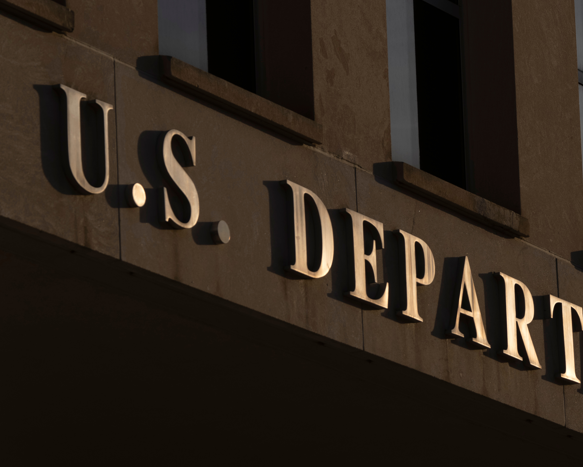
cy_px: 250
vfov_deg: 6.2
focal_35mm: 249
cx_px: 588
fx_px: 4297
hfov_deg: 7.7
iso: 100
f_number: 6.3
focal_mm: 125
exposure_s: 1/800
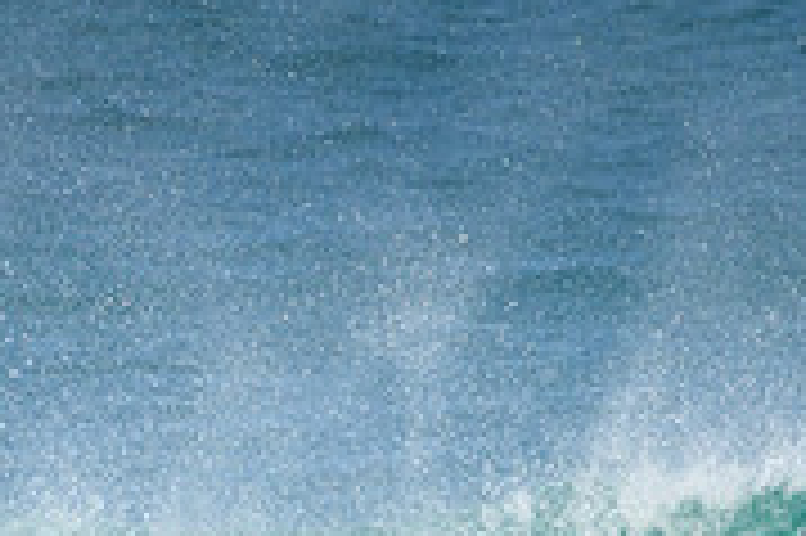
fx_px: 58022
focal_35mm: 2594
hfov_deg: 0.8
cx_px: 189
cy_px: 854
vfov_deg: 0.5
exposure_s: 1/2000
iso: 800
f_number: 11
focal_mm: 800
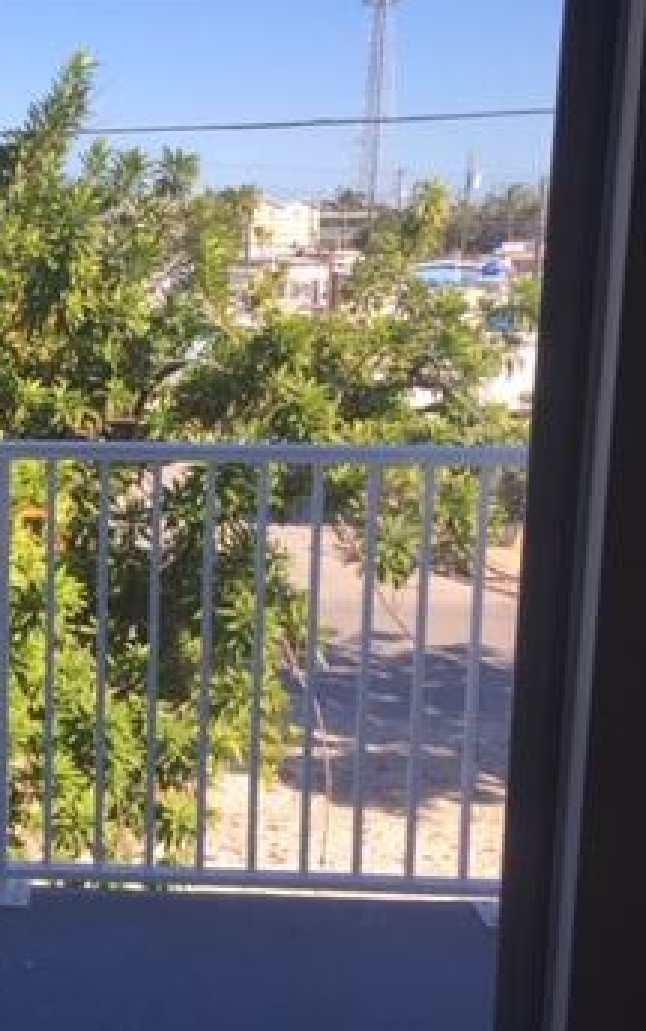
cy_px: 568
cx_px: -45
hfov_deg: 21.7
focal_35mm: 57
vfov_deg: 35.6
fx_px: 1604
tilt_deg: -12.7
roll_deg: -0.1
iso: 32
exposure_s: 1/507
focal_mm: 4.15
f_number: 2.2
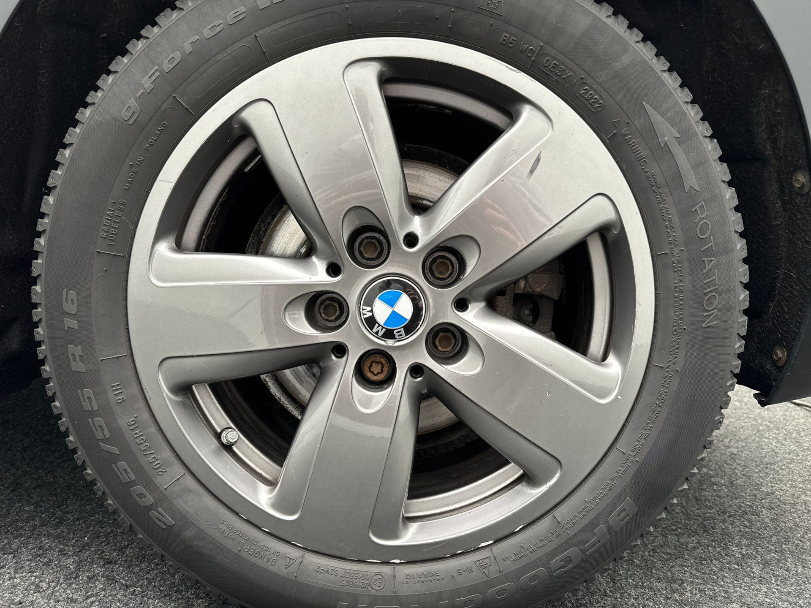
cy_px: 304
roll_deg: -3.5
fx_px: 562
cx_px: 406
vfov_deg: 56.8
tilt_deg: -6.5
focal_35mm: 24
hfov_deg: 71.6
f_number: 1.78
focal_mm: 6.86
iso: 160
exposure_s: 1/50
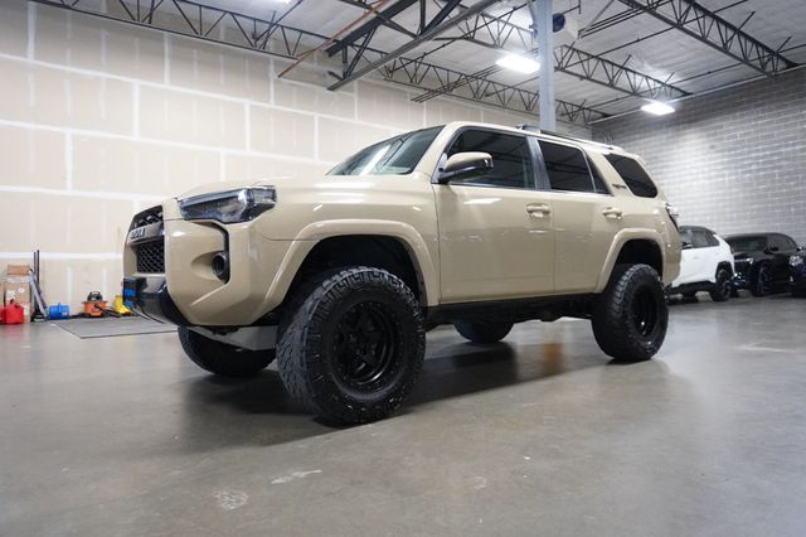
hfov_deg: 73.8
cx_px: 403
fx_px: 537
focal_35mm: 24
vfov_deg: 53.1
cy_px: 268
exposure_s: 1/160
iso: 4000
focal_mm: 16
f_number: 3.5
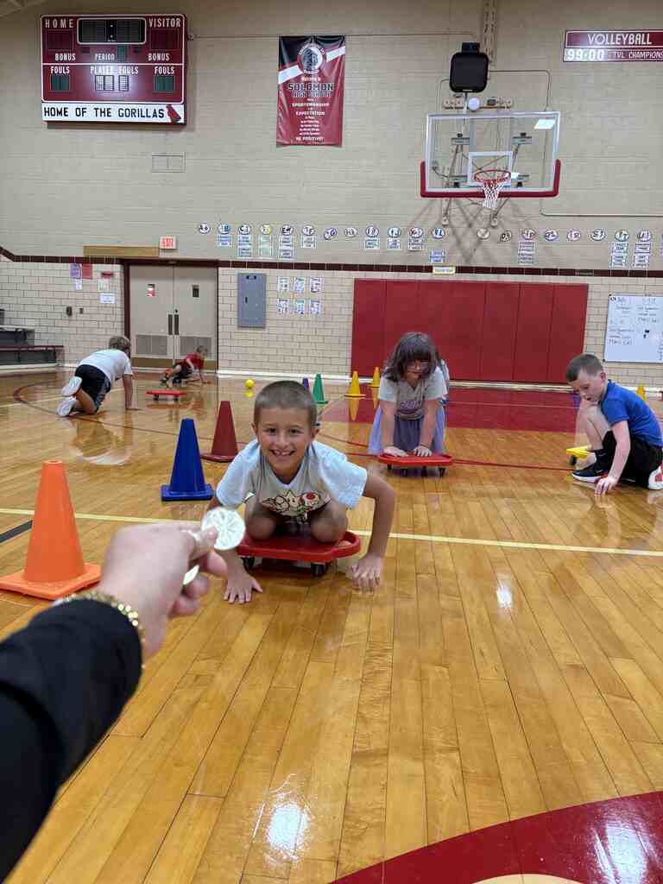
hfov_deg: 53.1
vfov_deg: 67.3
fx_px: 664
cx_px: 332
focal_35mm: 26
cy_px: 442
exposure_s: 1/120
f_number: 1.6
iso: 160
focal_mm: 5.96
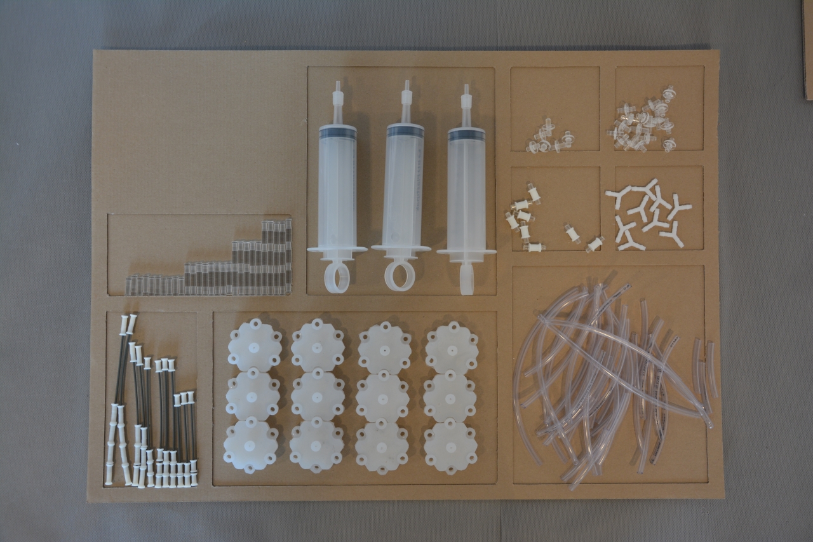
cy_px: 271
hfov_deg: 57.2
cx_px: 406
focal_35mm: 33
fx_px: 745
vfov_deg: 40.0
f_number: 5
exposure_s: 1/40
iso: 400
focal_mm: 22
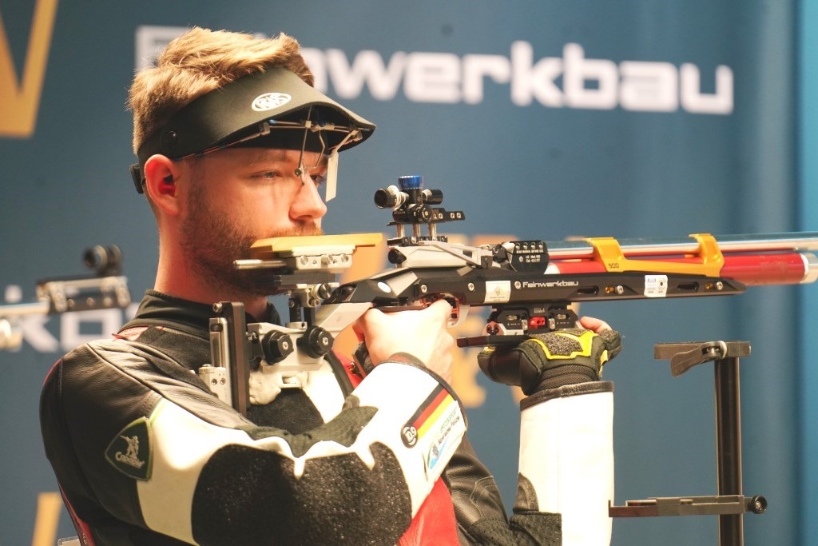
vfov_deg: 3.6
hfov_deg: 5.4
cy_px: 273
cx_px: 409
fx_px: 8681
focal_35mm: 382
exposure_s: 1/100
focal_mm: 382
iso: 3200
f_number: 5.6
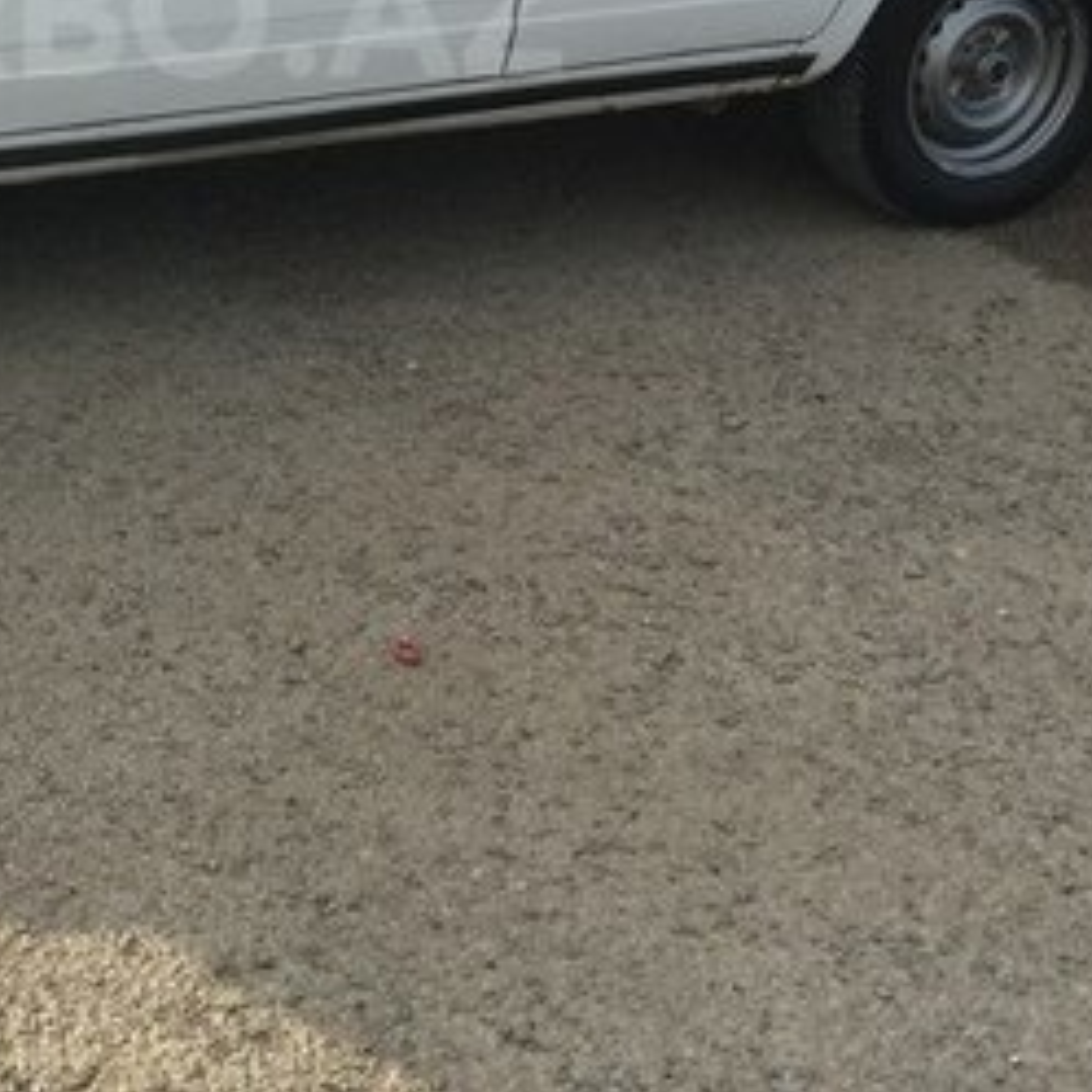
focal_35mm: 68
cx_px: 114
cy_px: 11
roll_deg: -2.7
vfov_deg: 24.3
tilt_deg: -15.6
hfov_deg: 24.6
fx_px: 2427
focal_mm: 4.15
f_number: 2.2
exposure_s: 1/1236
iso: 32
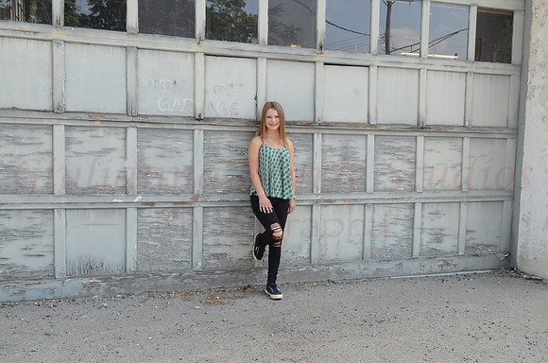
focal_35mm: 34
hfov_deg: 55.2
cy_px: 182
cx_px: 274
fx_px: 524
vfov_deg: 38.2
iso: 640
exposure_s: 1/160
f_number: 11
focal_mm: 23
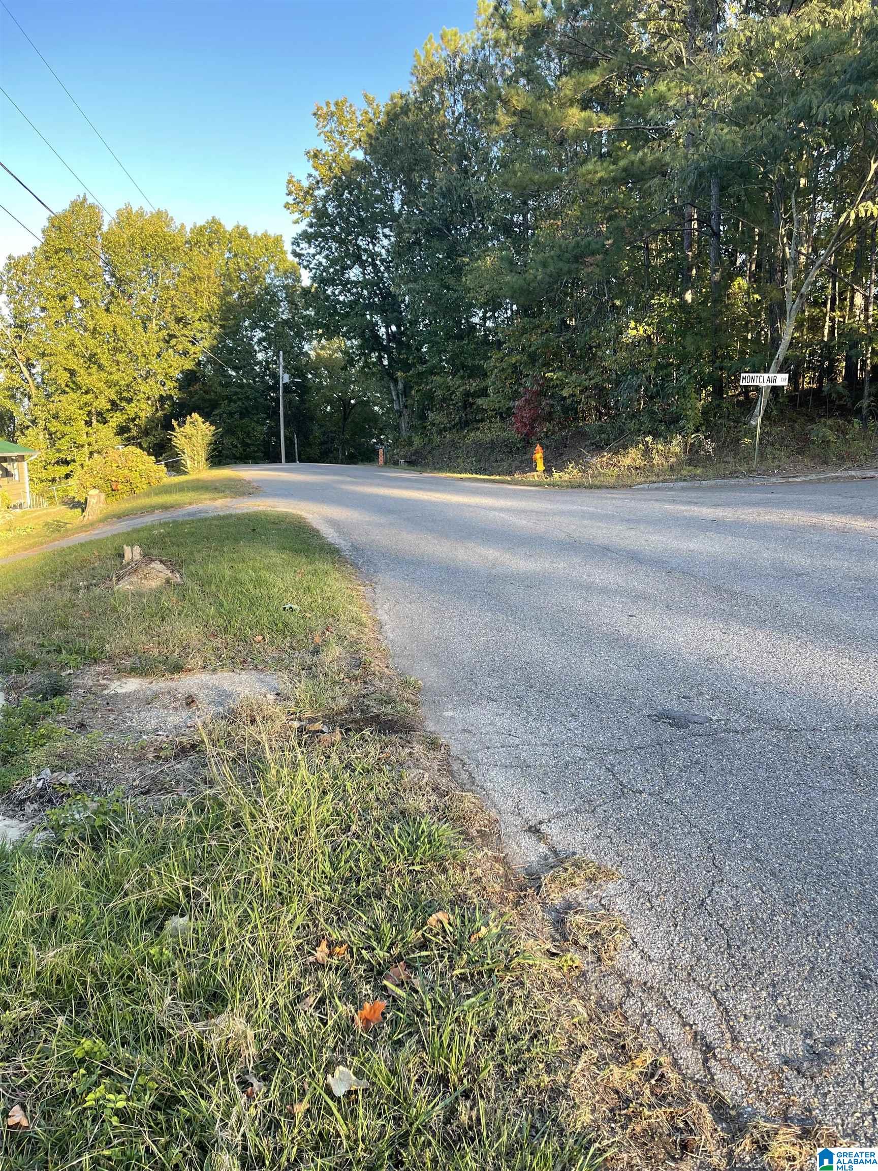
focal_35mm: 26
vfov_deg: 67.3
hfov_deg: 53.1
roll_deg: -0.4
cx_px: 439
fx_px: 879
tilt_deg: -9.5
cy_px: 586
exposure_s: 1/171
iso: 32
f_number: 1.6
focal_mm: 5.1
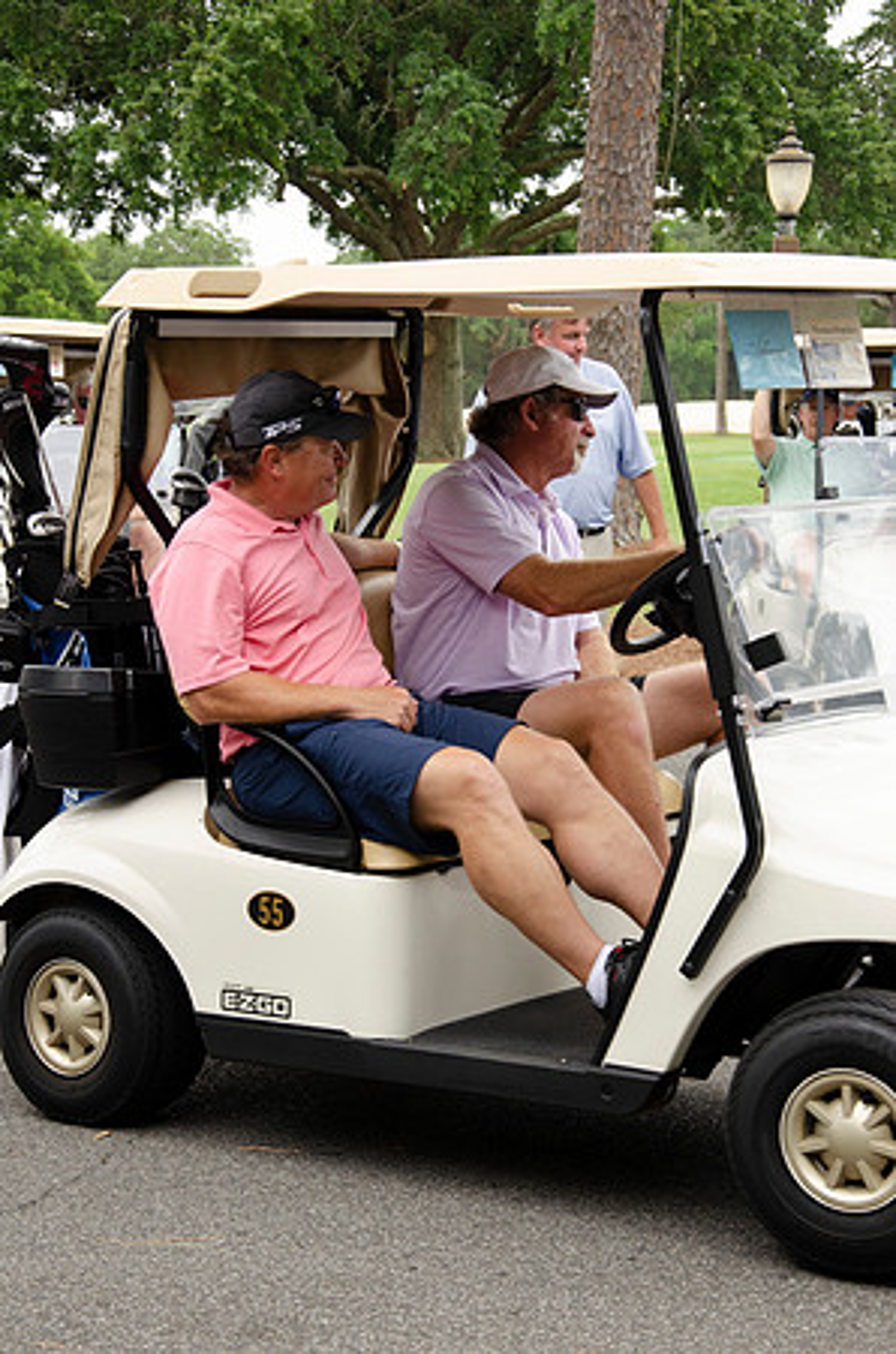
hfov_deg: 17.4
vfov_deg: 26.0
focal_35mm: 78
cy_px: 677
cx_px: 448
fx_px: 2925
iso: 400
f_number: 7.1
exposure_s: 1/500
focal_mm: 52
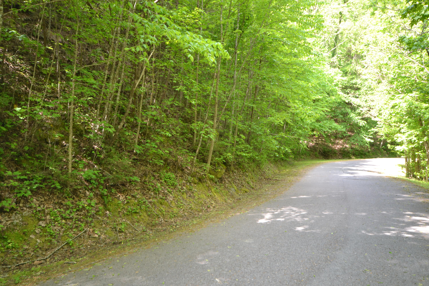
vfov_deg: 43.6
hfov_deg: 61.9
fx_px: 357
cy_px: 143
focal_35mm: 30
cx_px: 214
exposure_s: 1/60
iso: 450
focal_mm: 20
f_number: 5.6
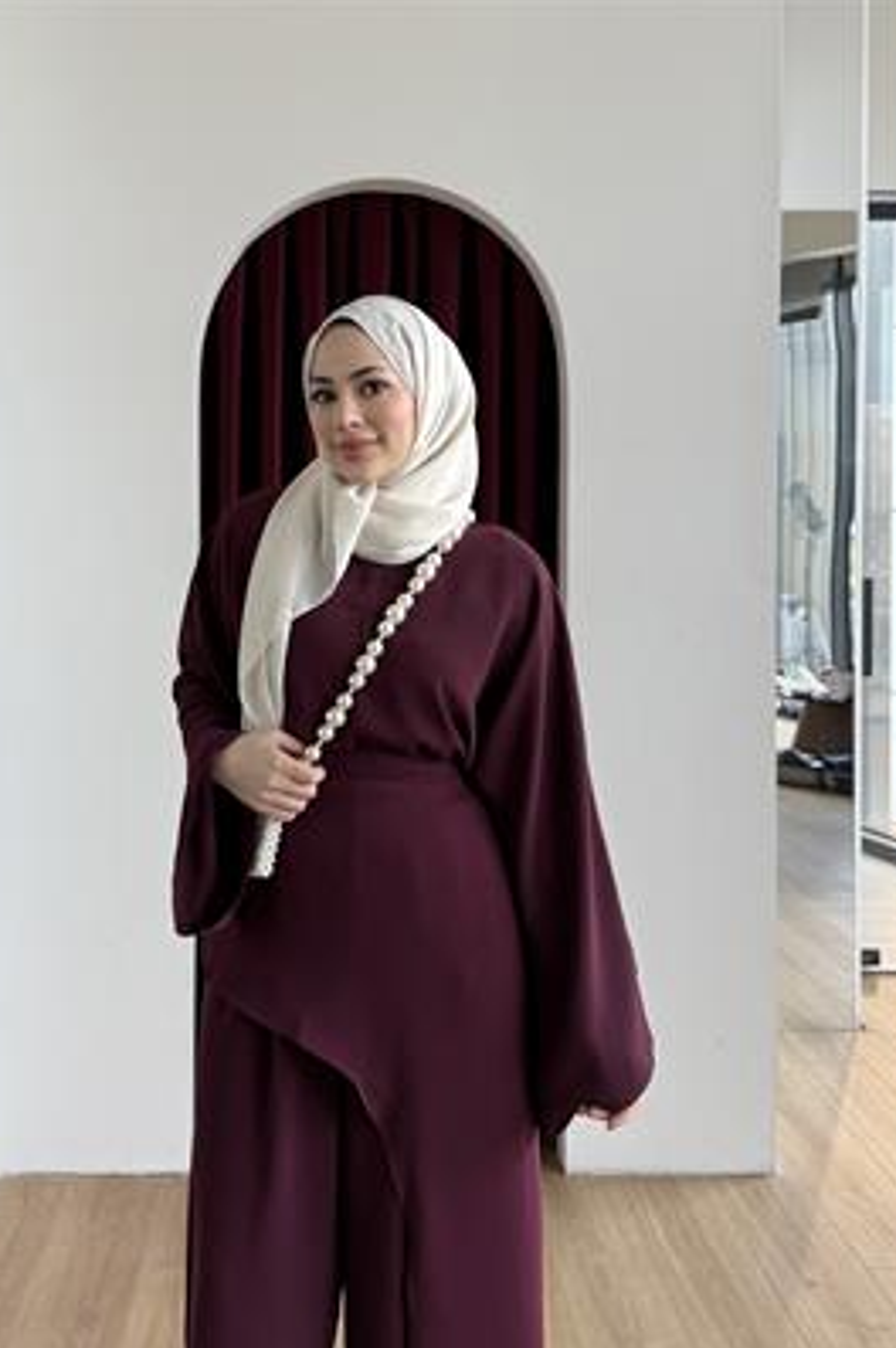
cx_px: 387
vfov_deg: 69.4
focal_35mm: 26
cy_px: 698
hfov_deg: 49.3
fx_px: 972
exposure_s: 1/103
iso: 200
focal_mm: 6.76
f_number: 1.78
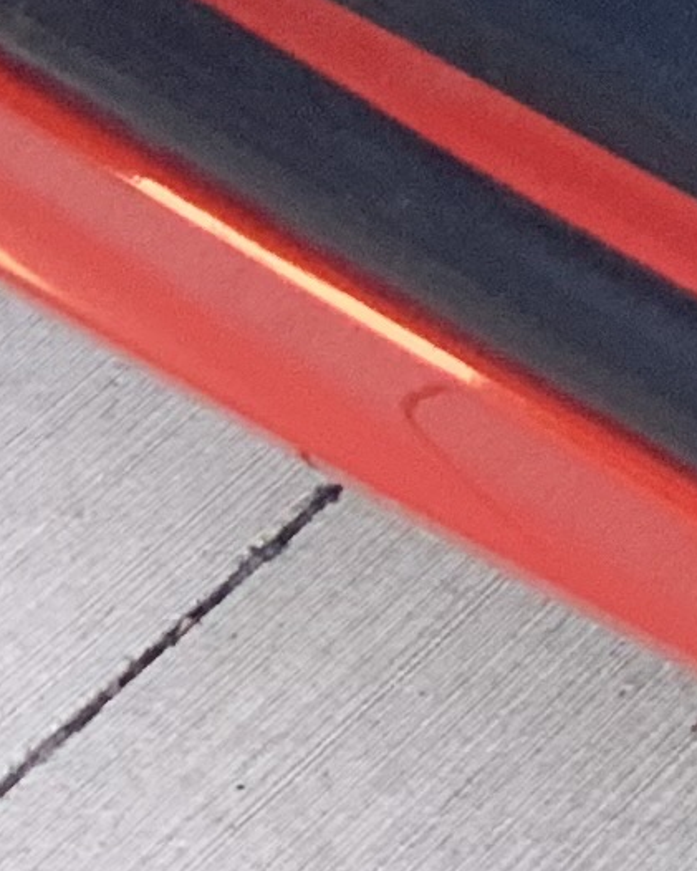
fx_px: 5594
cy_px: -1527
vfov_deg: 7.9
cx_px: 2454
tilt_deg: -28.3
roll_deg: +1.5
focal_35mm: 217
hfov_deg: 6.2
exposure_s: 1/122
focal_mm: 3
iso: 64
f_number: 1.8
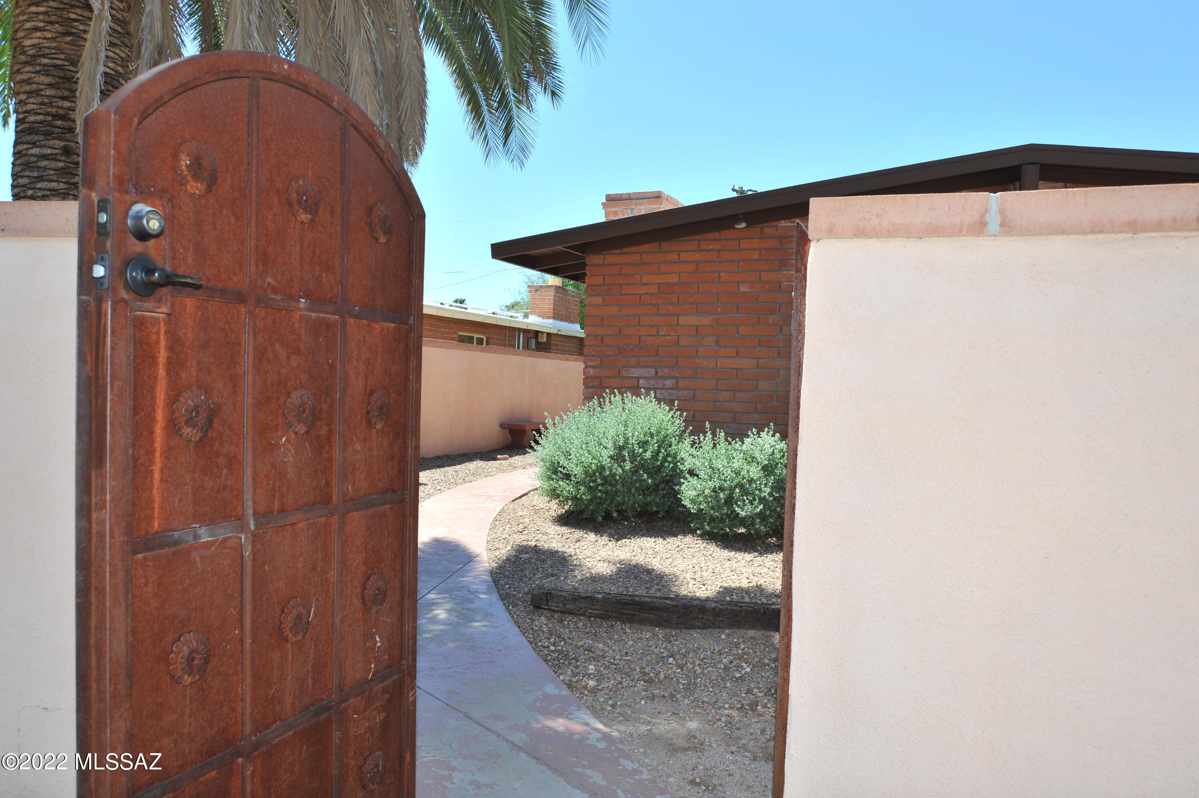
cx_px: 600
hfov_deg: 69.4
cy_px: 399
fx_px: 865
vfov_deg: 49.5
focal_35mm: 26
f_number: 10
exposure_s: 1/320
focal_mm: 26
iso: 320
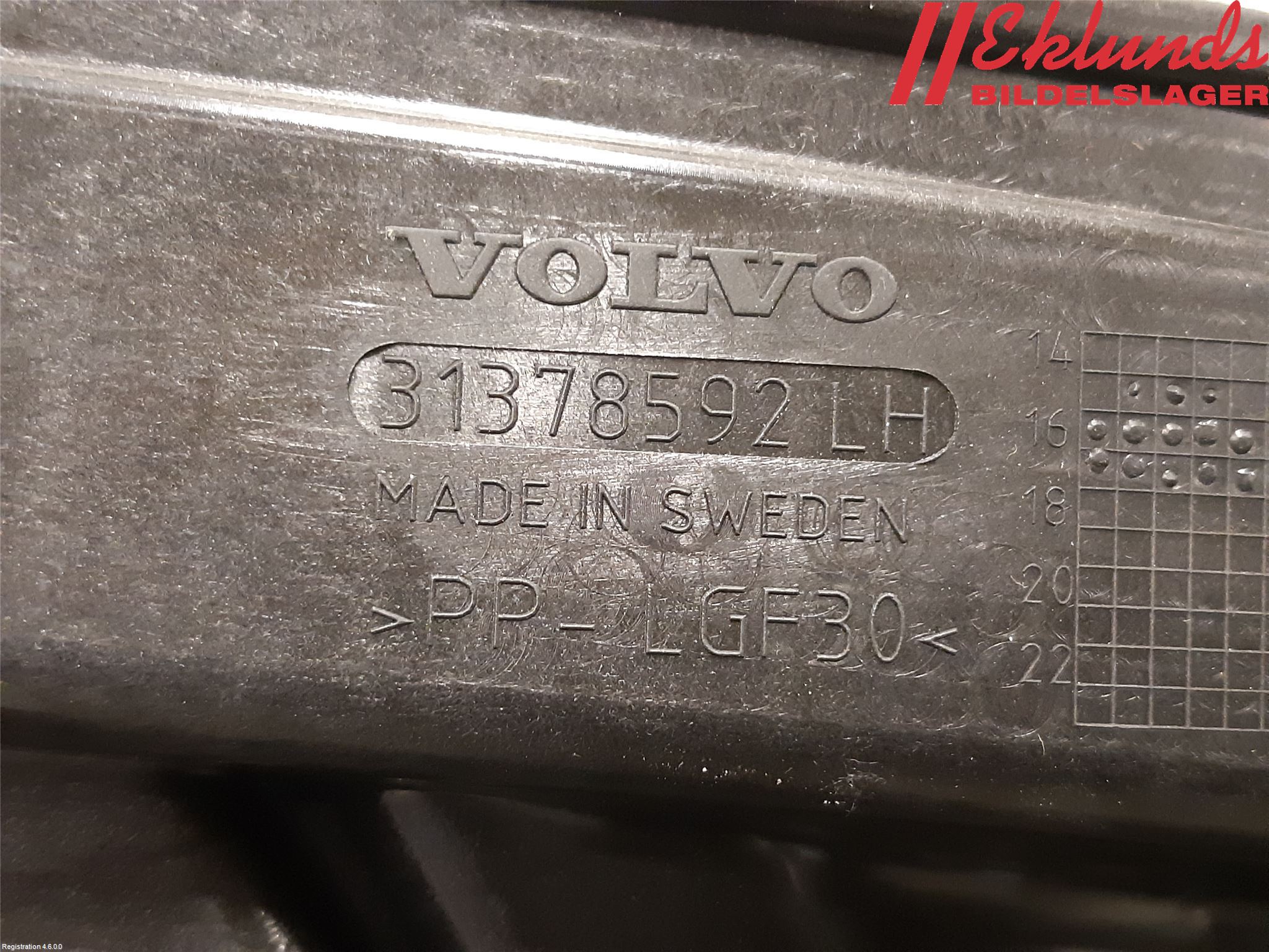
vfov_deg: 53.1
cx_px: 634
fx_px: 953
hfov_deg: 67.3
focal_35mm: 26
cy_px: 476
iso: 640
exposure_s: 1/25
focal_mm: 3.93
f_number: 1.7
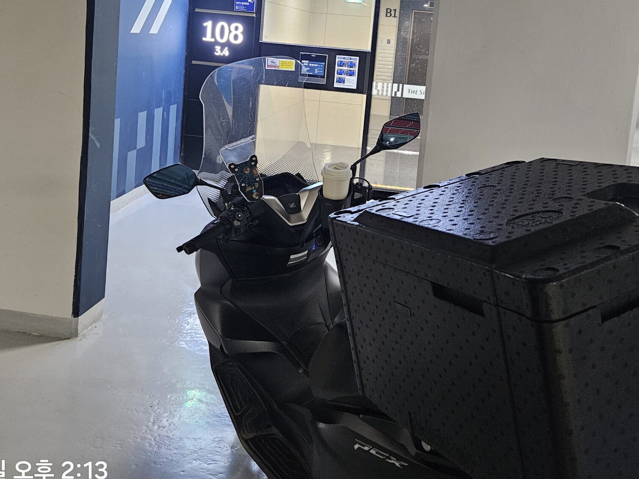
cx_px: 322
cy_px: 133
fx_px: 720
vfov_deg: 36.1
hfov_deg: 47.9
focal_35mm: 39
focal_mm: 5.4
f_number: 1.8
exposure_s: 1/60
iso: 640
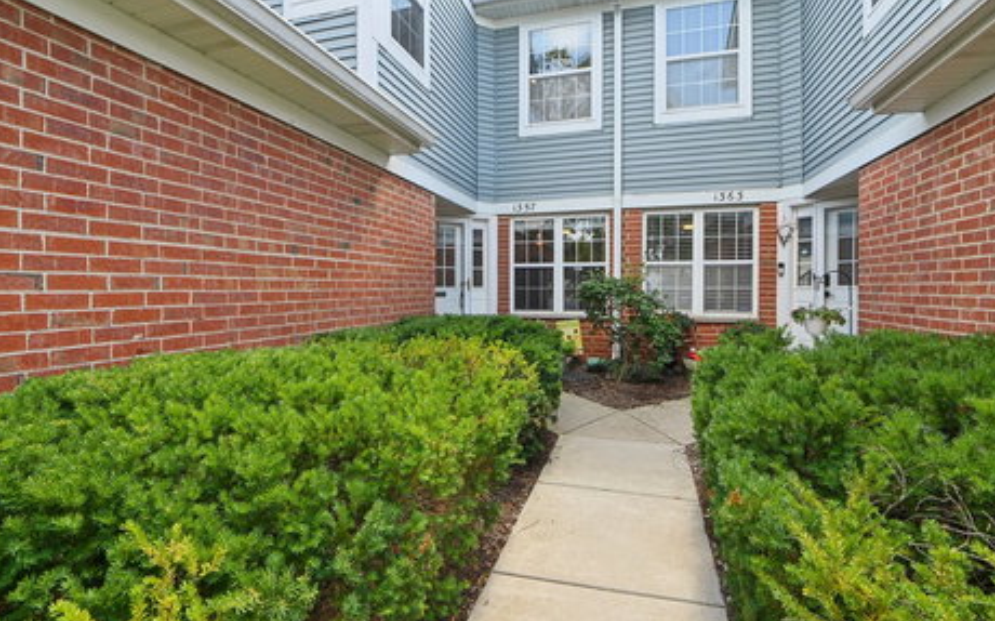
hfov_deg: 94.4
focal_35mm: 17
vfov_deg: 67.9
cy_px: 310
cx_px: 493
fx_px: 461
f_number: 14
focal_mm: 16
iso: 400
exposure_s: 1/50
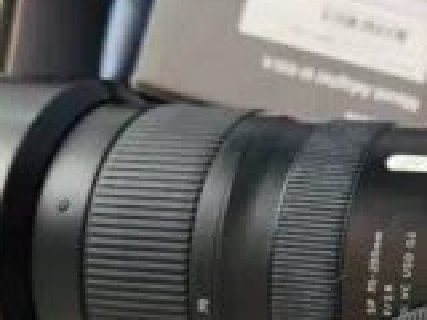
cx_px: 459
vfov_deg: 15.3
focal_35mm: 96
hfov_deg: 19.6
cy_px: 259
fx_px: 1184
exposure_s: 1/121
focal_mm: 6.76
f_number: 1.78
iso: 125
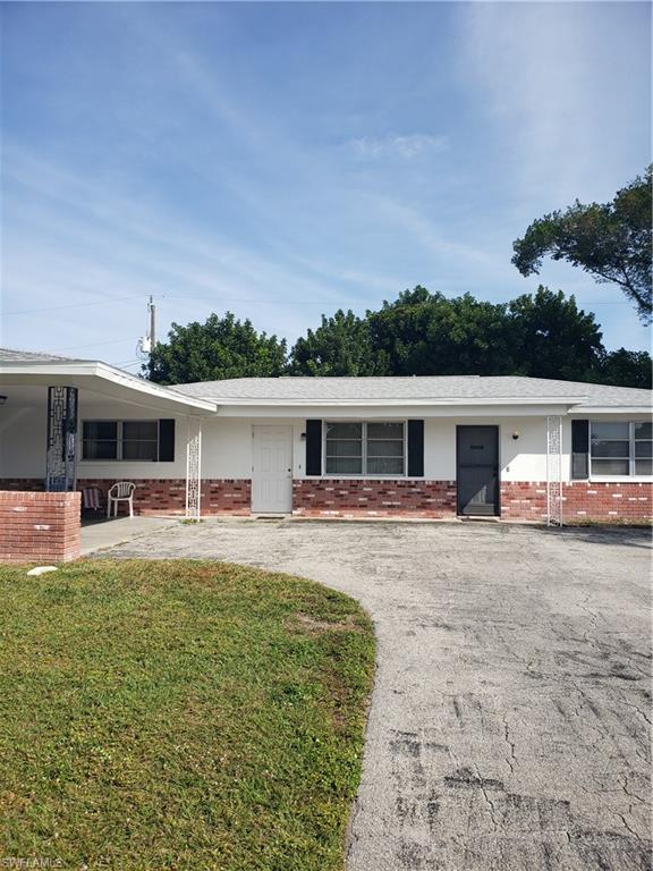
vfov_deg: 67.3
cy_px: 436
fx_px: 654
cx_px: 326
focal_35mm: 26
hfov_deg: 53.1
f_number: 2.4
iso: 50
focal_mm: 4.3
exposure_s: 1/1361
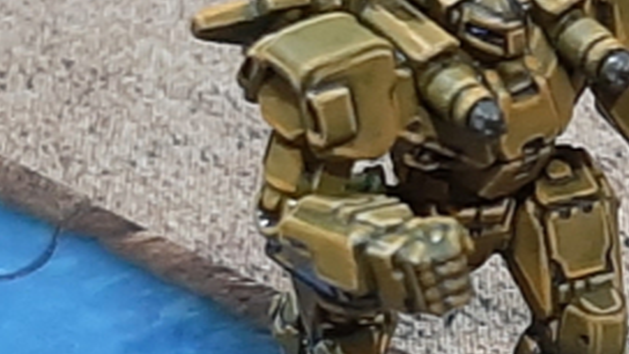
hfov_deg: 19.1
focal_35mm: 104
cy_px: 162
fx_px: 1735
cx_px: 807
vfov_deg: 11.6
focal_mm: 3.9
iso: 200
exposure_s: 1/33
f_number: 1.7
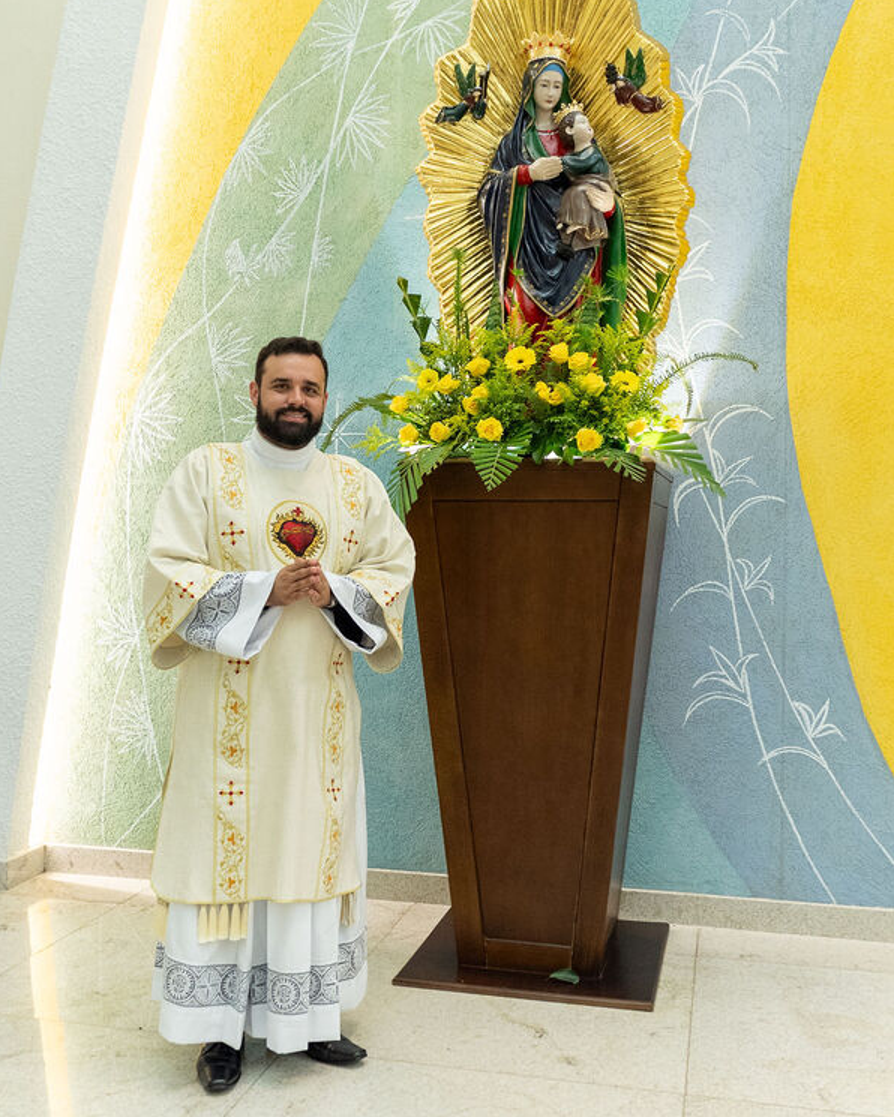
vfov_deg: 52.8
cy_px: 511
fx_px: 1125
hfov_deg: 43.4
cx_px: 446
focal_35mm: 34
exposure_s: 1/125
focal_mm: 20
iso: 1600
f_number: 3.2
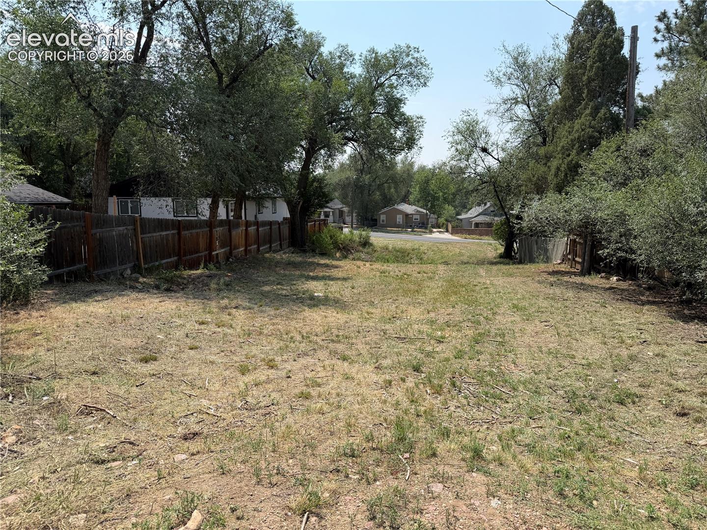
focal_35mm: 24
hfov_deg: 71.6
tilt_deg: -8.6
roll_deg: +0.3
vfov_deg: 56.8
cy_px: 265
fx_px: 490
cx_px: 354
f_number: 1.78
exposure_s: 1/3953
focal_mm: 6.76
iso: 80
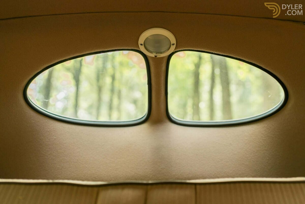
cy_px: 94
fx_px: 356
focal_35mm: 42
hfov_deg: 46.3
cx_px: 177
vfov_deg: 31.9
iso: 800
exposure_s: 1/125
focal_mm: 35
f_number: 2.8
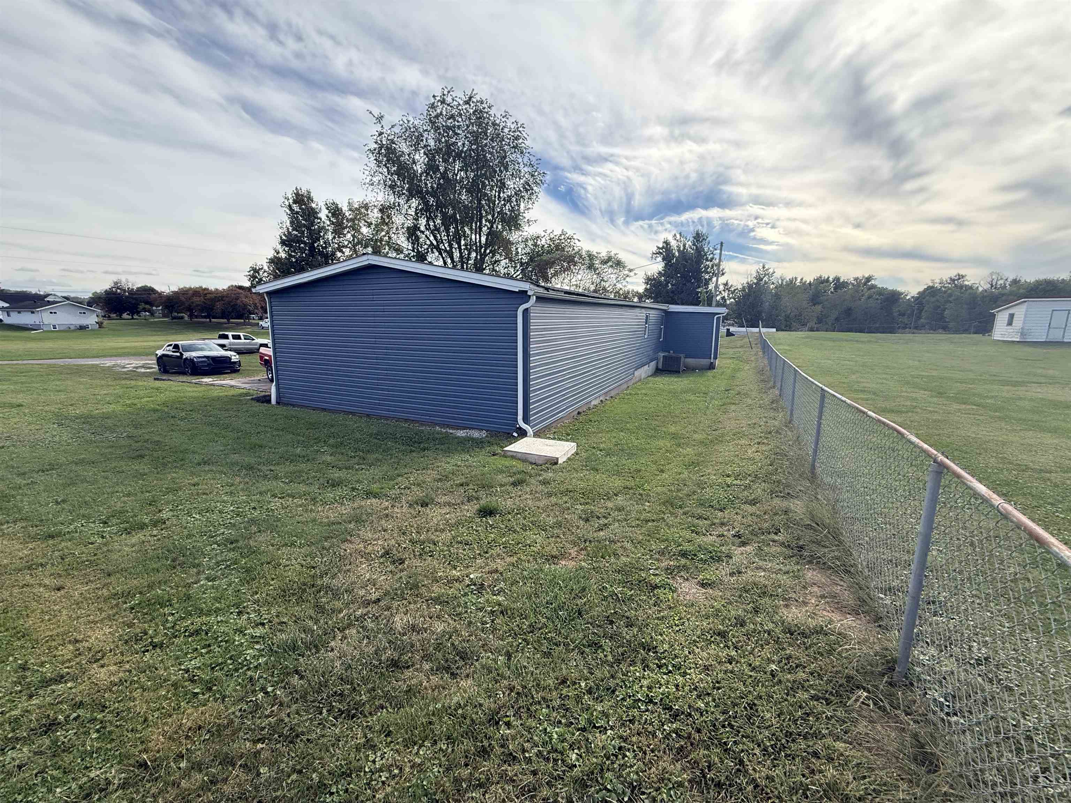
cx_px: 536
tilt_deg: -10.0
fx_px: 433
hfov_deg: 102.1
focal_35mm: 14
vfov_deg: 85.7
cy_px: 402
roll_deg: -1.0
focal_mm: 2.22
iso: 64
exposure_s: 1/985
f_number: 2.2
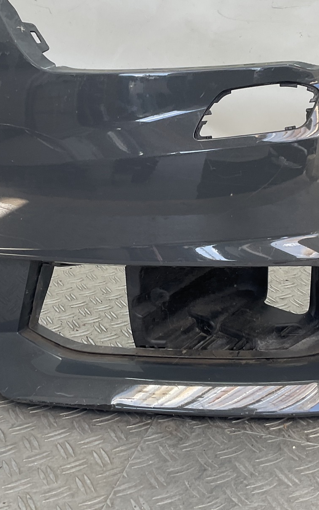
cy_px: 199
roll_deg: +0.3
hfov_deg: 25.3
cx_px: 156
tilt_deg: -17.9
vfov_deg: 39.4
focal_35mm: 51
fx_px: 710
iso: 16
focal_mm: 3
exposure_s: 1/101
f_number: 1.8
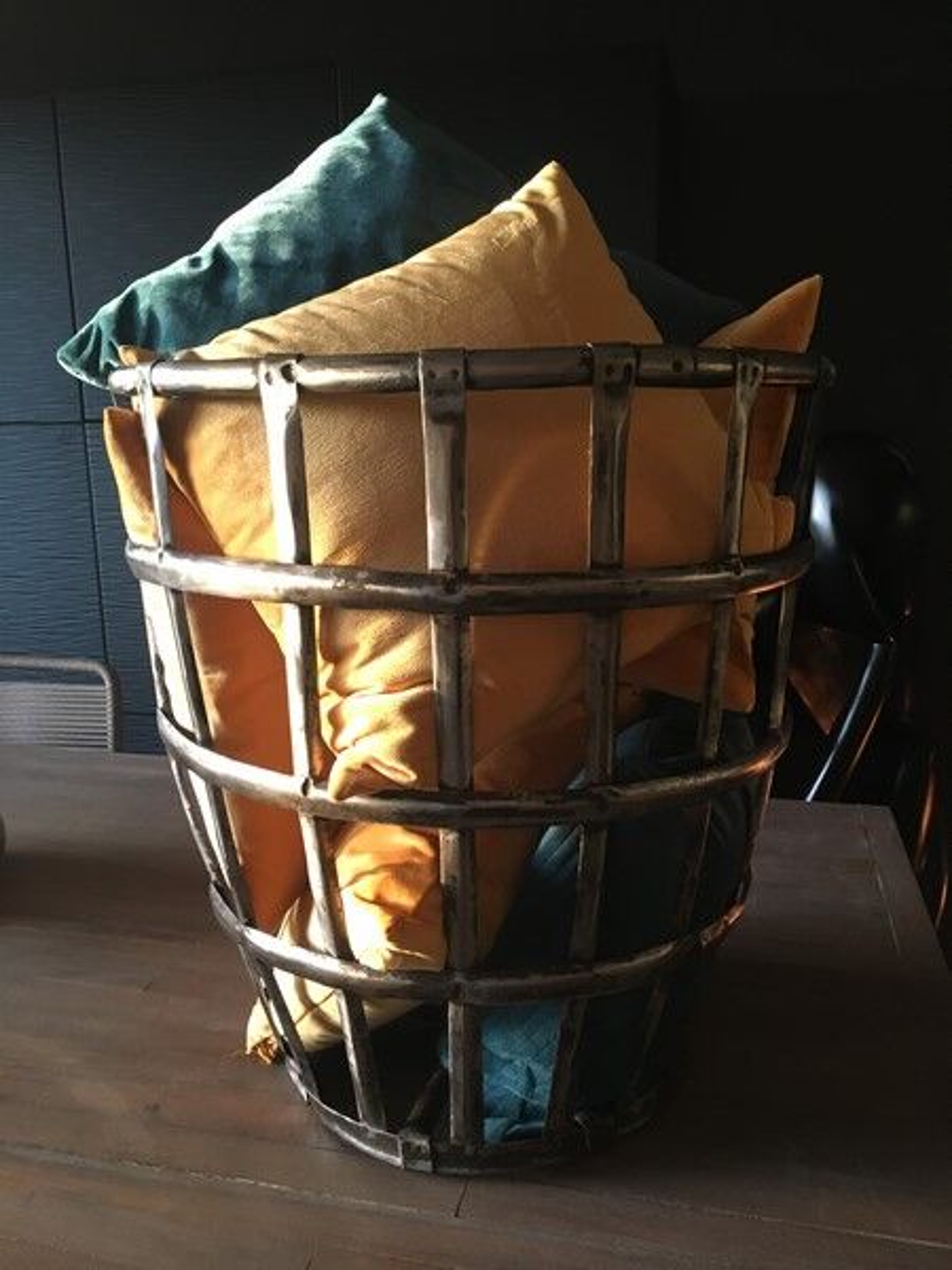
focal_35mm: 29
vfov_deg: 61.7
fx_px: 1063
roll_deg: +2.8
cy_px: 635
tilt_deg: -12.0
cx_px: 476
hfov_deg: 48.2
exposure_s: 1/33
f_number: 2.2
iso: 200
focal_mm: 4.15
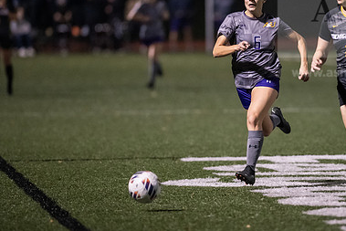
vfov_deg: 3.0
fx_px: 4413
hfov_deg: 4.5
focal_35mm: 459
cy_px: 92
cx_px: 250
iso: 8000
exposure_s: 1/1000
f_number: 2.8
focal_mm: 300
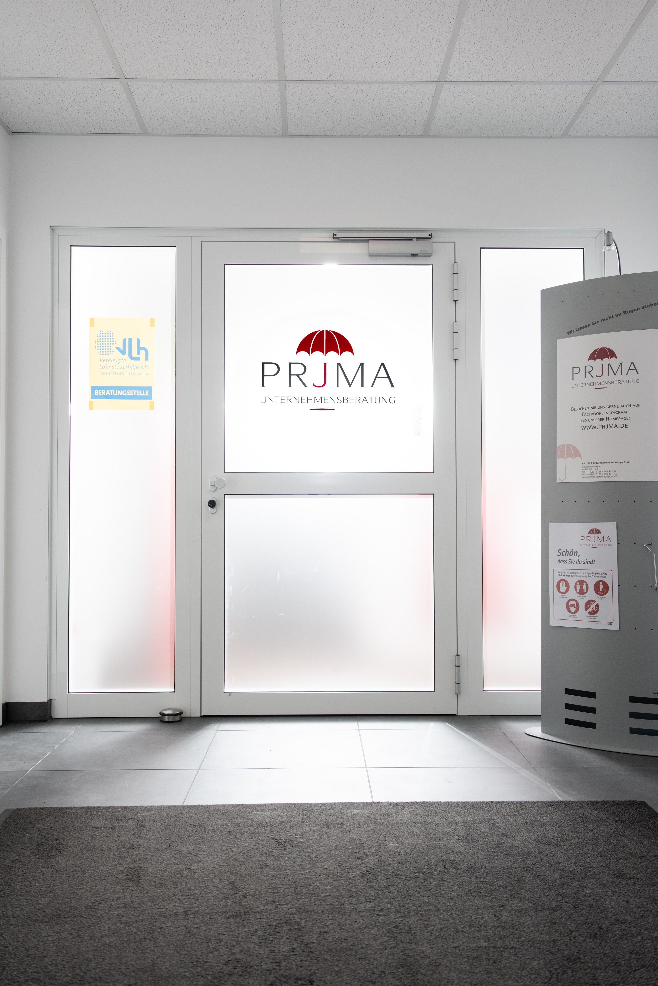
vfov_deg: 55.8
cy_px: 493
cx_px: 329
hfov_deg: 38.9
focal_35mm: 34
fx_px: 932
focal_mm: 34
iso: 400
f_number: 7.1
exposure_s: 1/160
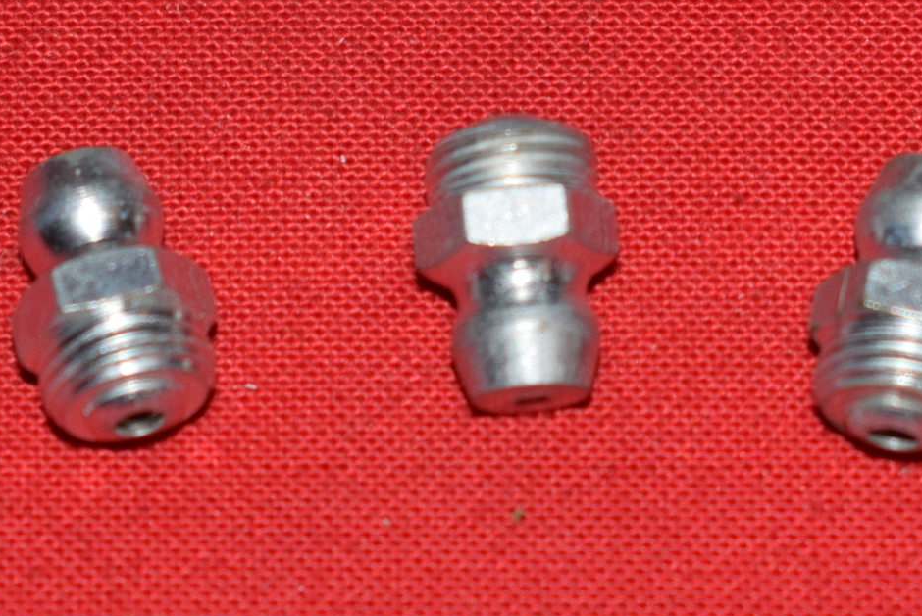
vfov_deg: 5.2
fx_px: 6729
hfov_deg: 7.8
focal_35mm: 263
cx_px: 512
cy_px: 26
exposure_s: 1/200
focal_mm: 55
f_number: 5.6
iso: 400
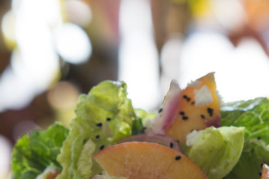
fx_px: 2286
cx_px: 224
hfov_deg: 6.7
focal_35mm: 306
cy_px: 120
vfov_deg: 4.5
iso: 100
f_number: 5.6
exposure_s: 1/25
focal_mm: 105
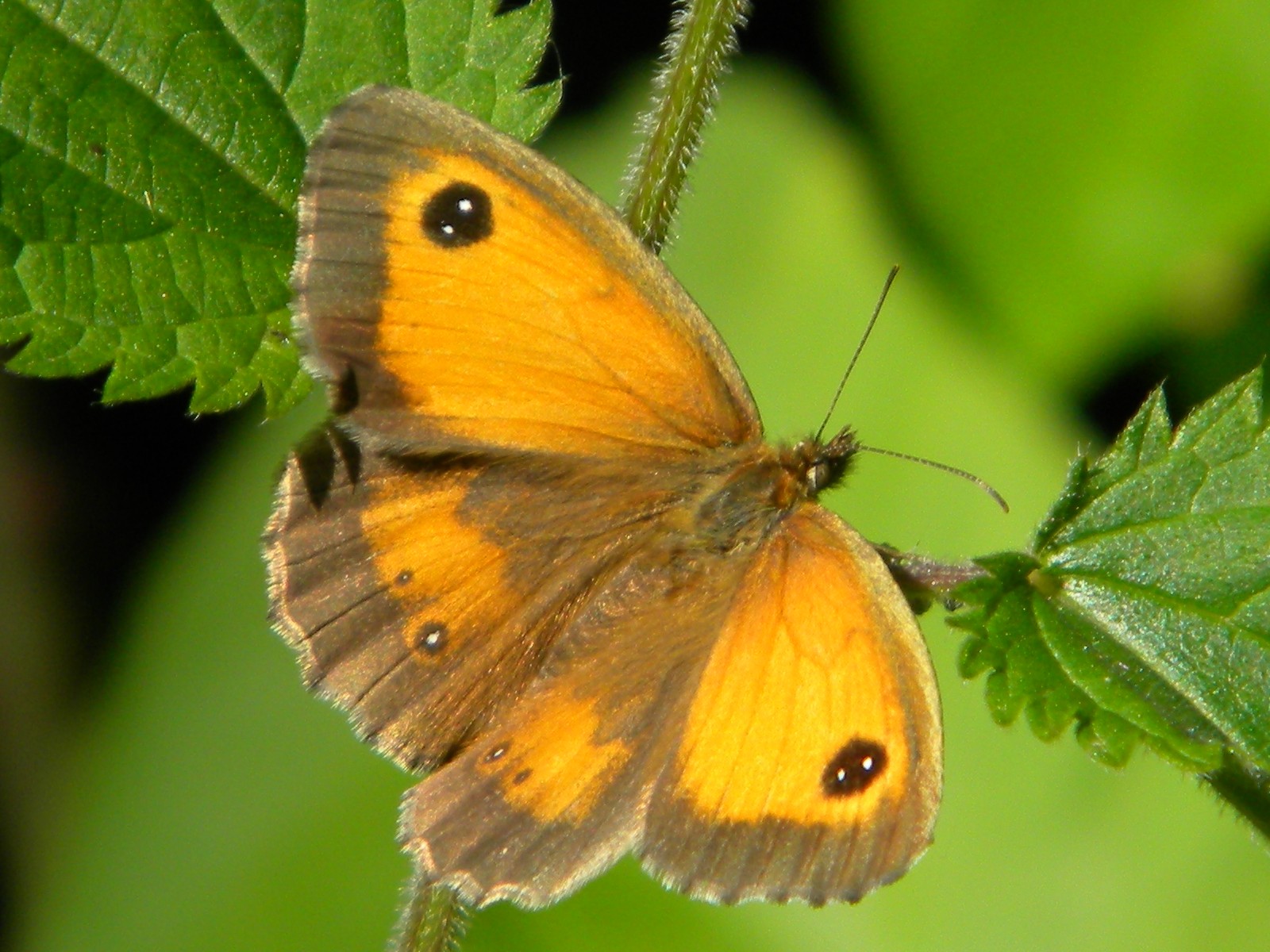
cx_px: 635
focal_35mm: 183
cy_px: 476
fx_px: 6714
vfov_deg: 8.1
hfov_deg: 10.8
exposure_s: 1/389
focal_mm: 33.1
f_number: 5.2
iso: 80
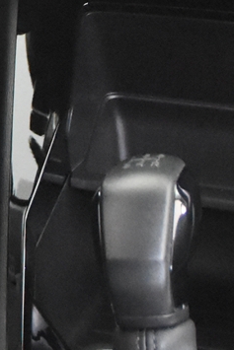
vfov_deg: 9.6
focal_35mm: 211
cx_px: -242
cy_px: -84
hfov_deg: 6.3
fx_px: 2055
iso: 9000
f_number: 3.2
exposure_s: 1/40
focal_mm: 26
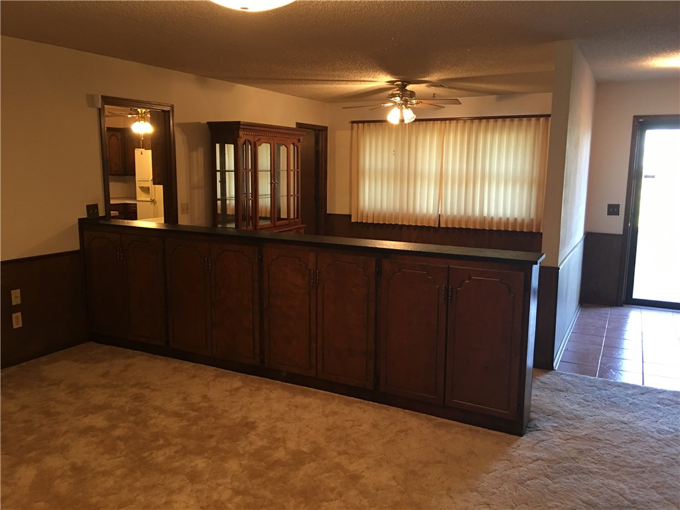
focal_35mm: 29
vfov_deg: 48.2
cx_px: 340
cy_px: 255
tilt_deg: -8.7
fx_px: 570
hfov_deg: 61.7
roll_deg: -0.4
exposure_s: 1/15
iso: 64
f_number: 2.2
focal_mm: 4.15
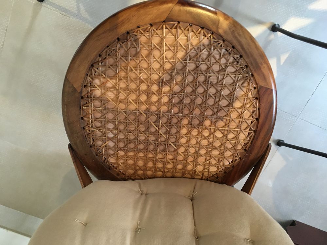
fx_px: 274
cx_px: 164
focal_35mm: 29
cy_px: 122
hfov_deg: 61.7
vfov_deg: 48.2
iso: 200
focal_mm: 4.15
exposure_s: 1/33
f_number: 2.2
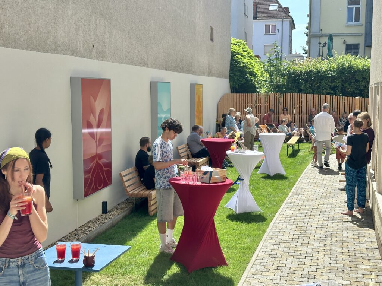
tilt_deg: -6.5
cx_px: 191
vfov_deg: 30.3
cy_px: 143
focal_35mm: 48
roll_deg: +0.2
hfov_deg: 39.7
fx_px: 530
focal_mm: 6.86
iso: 64
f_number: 1.78
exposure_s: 1/2532
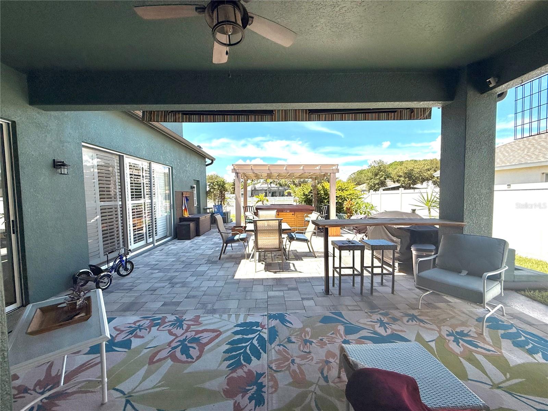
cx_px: 274
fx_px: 222
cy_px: 206
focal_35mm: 14
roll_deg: +1.5
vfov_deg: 85.7
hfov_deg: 102.1
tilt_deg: -2.1
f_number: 2.2
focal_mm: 2.22
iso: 50
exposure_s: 1/1901
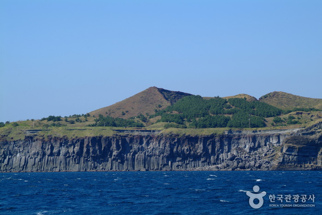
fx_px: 1146
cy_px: 108
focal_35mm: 128
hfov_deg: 16.0
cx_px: 161
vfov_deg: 10.7
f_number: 8
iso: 100
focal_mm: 85
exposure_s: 1/180
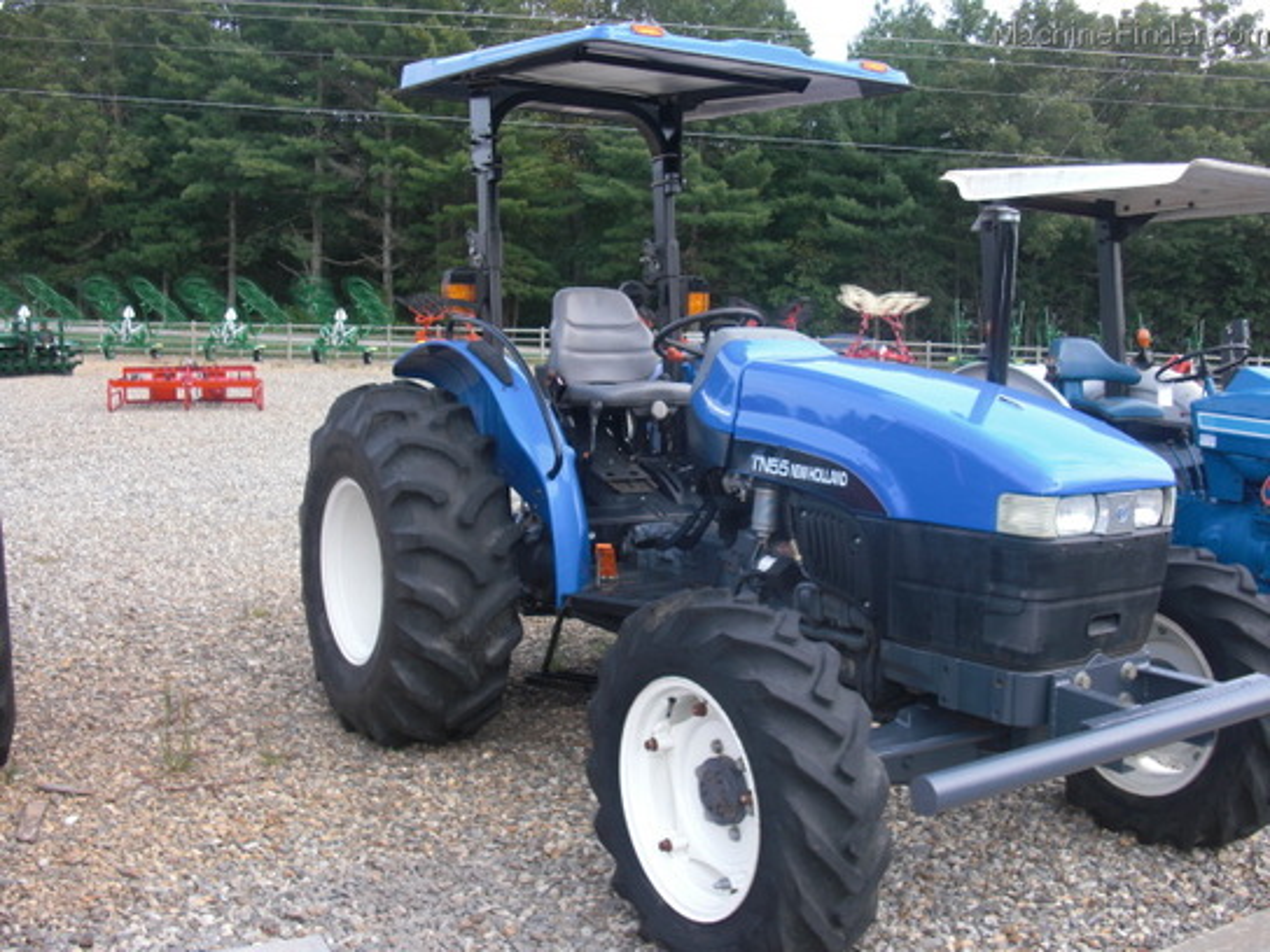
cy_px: 476
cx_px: 635
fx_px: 1321
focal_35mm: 36
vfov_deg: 39.7
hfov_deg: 51.4
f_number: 2.8
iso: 50
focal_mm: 6.3
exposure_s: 1/160
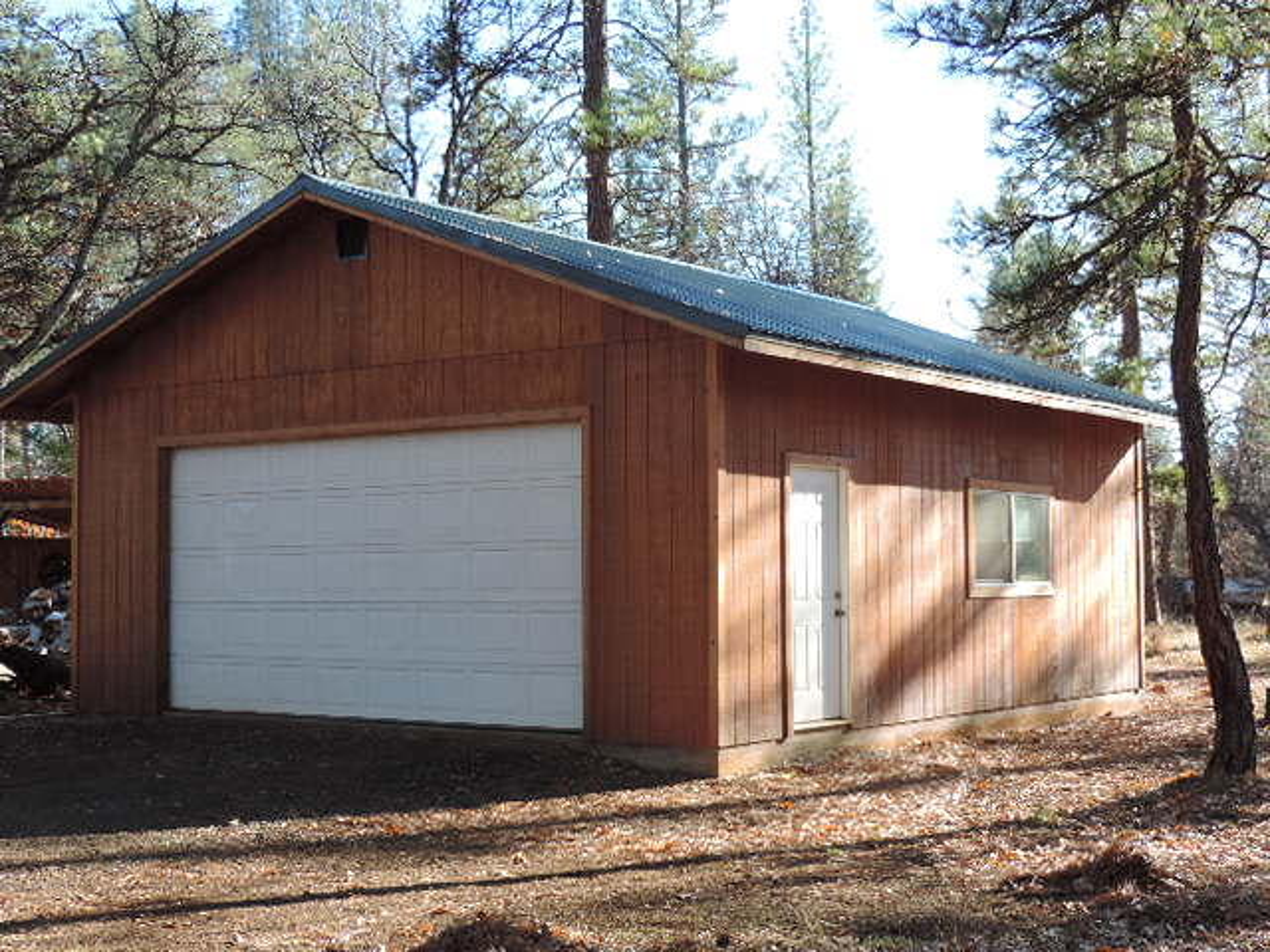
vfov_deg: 29.1
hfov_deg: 38.2
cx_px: 635
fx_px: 1834
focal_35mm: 50
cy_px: 476
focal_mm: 8.9
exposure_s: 1/125
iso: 80
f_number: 3.6
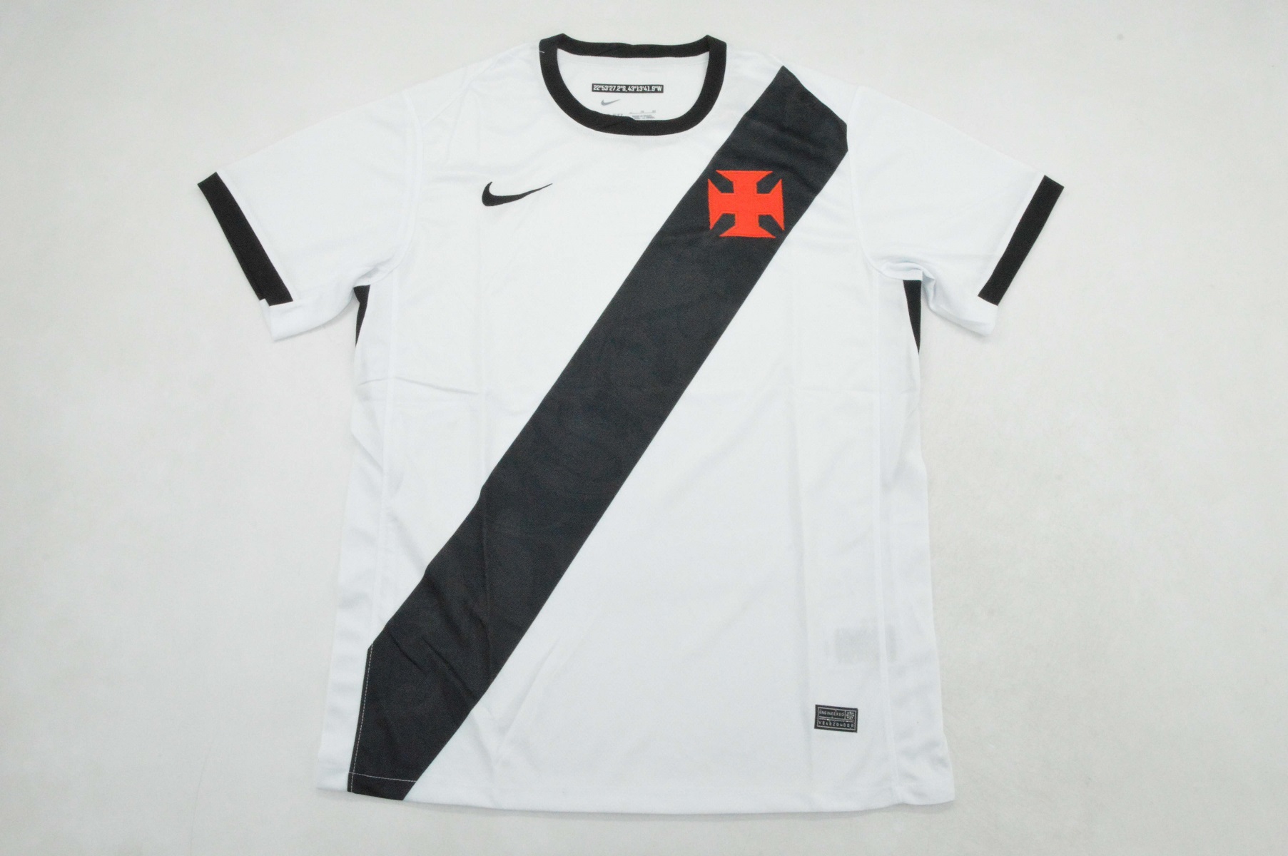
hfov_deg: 59.5
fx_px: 1126
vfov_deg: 41.6
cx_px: 644
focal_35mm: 32
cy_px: 428
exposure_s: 1/125
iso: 6400
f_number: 25
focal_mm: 21
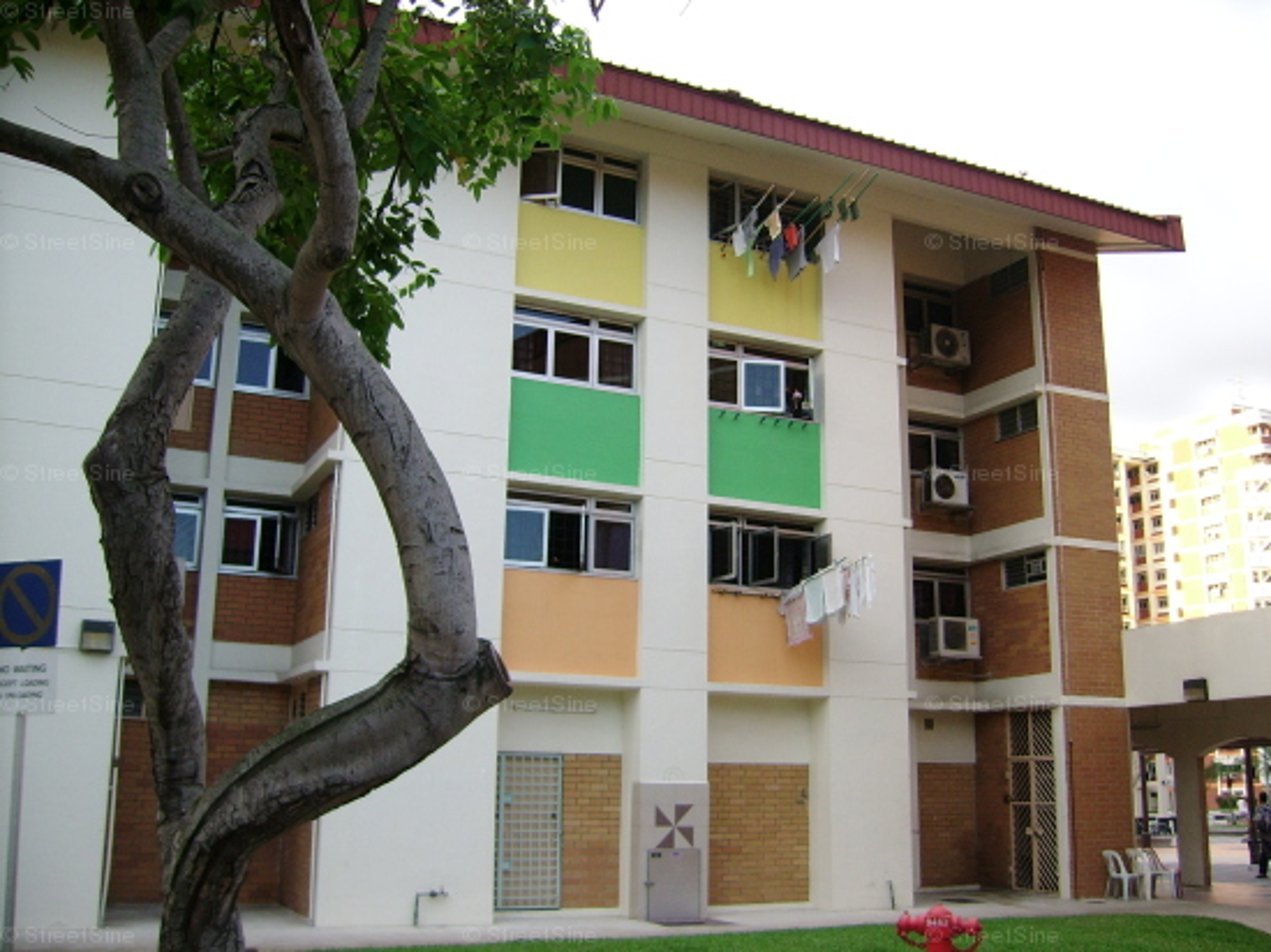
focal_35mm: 35
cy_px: 476
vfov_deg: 40.7
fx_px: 1285
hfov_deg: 52.6
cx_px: 636
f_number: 2.8
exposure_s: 1/104
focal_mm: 5.95
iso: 100
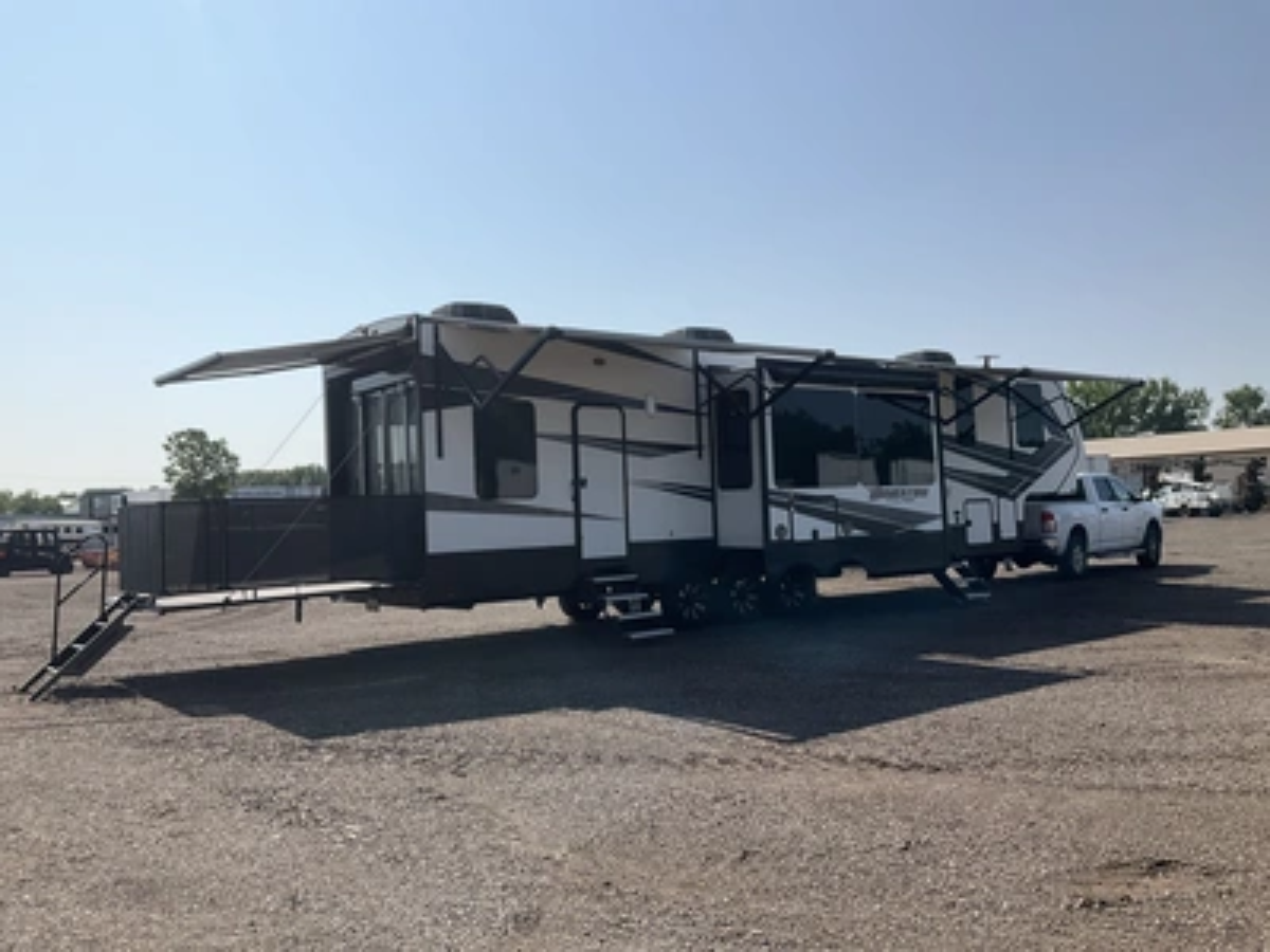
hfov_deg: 61.7
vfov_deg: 48.2
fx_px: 1064
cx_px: 635
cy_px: 476
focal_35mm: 29
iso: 25
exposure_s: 1/4065
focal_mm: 3
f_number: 1.8
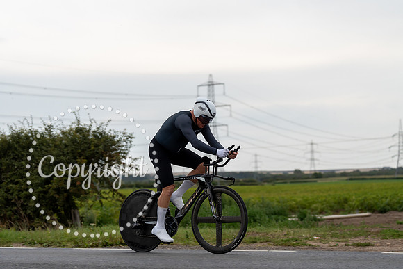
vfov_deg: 18.2
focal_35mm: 75
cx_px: 202
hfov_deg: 27.0
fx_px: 840
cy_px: 134
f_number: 3.2
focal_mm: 75
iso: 1000
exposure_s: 1/800
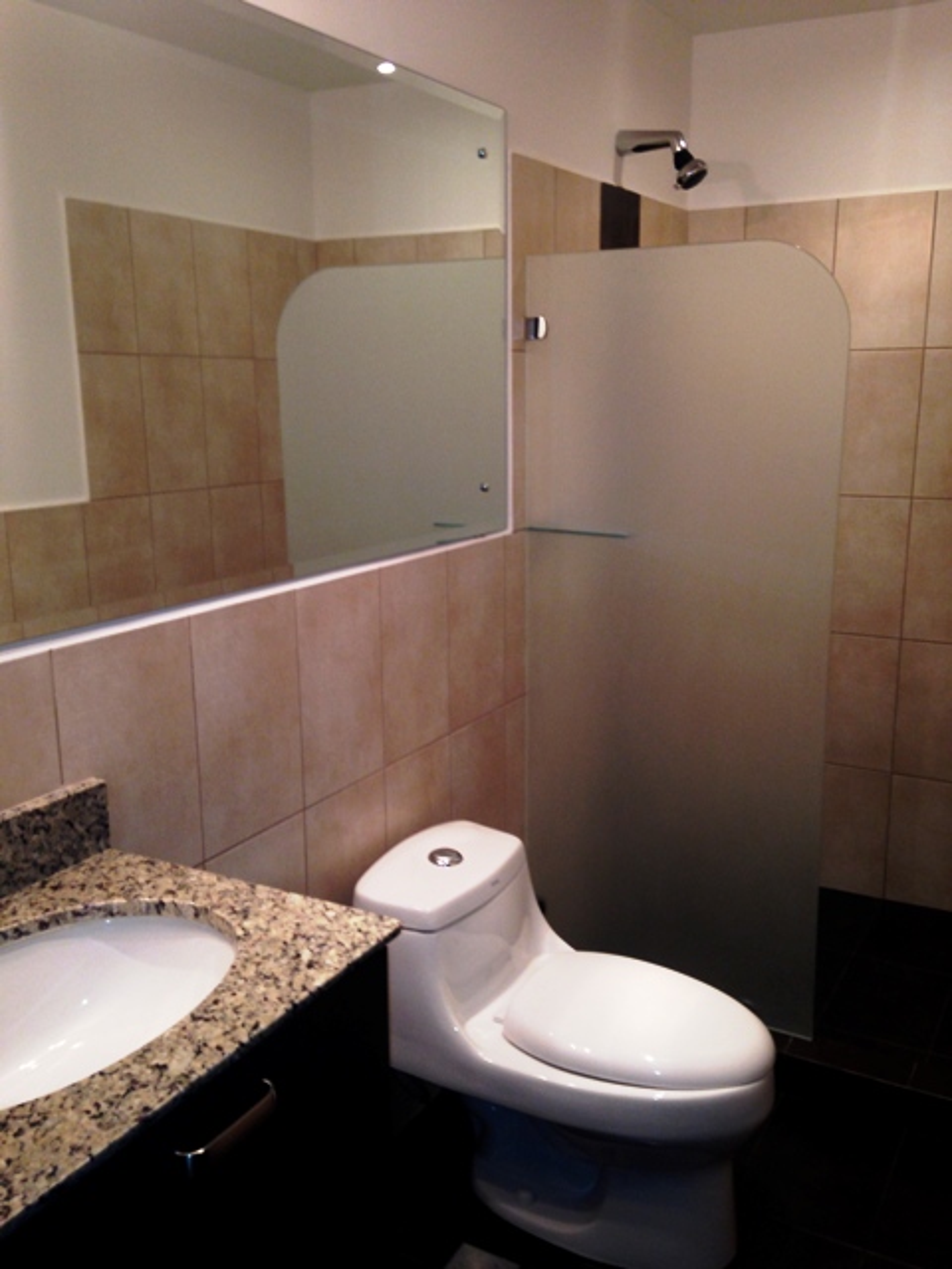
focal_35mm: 33
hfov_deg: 42.9
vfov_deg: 55.4
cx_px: 476
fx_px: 1210
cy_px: 634
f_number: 2.4
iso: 50
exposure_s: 1/20
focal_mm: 4.12
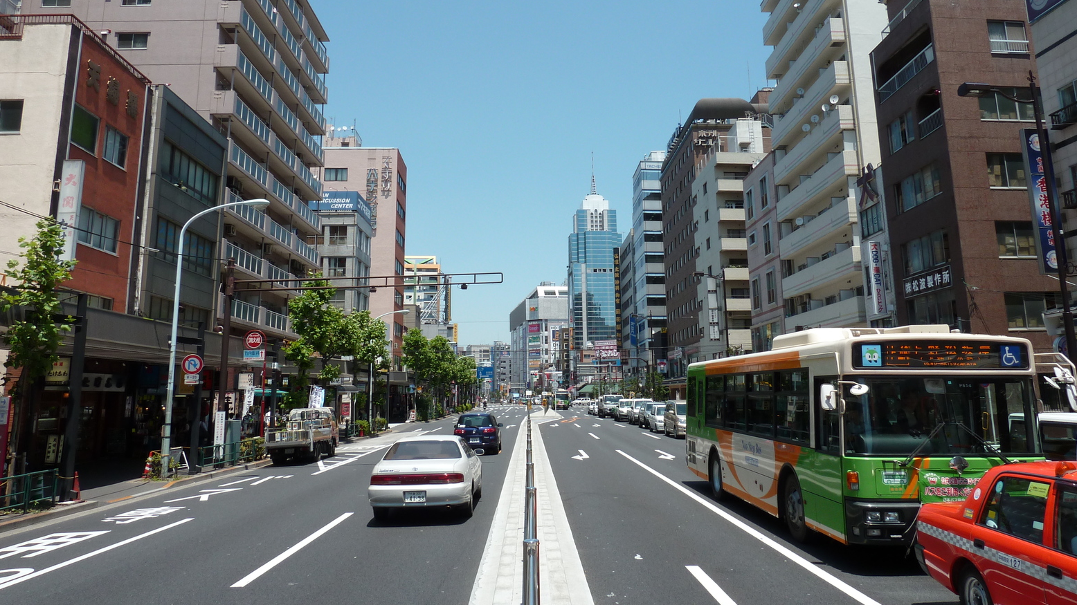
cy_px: 223
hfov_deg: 67.9
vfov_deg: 41.2
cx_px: 540
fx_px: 800
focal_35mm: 28
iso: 80
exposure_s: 1/400
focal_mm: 4.1
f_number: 4.5
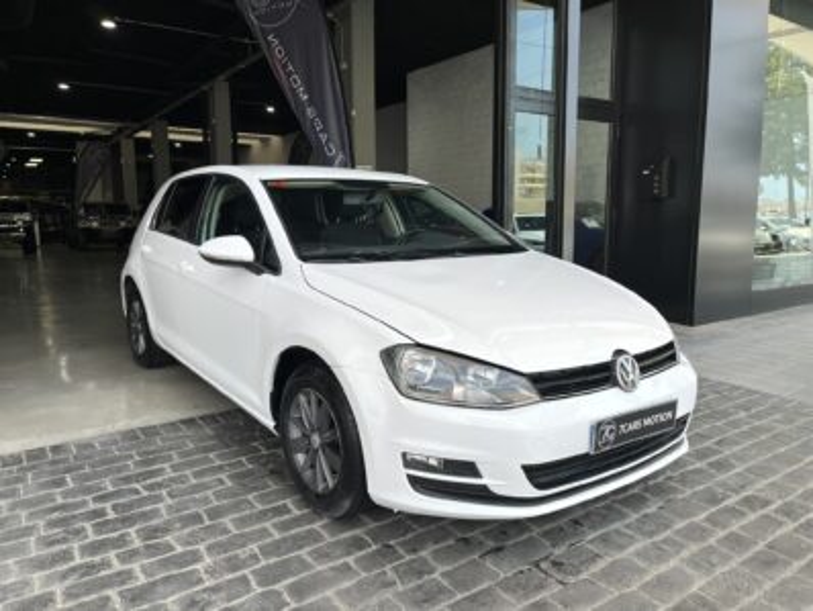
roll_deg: +0.6
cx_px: 406
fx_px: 611
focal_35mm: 26
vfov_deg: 53.1
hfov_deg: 67.3
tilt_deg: -8.5
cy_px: 306
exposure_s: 1/1238
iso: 50
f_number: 1.6
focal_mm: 5.1
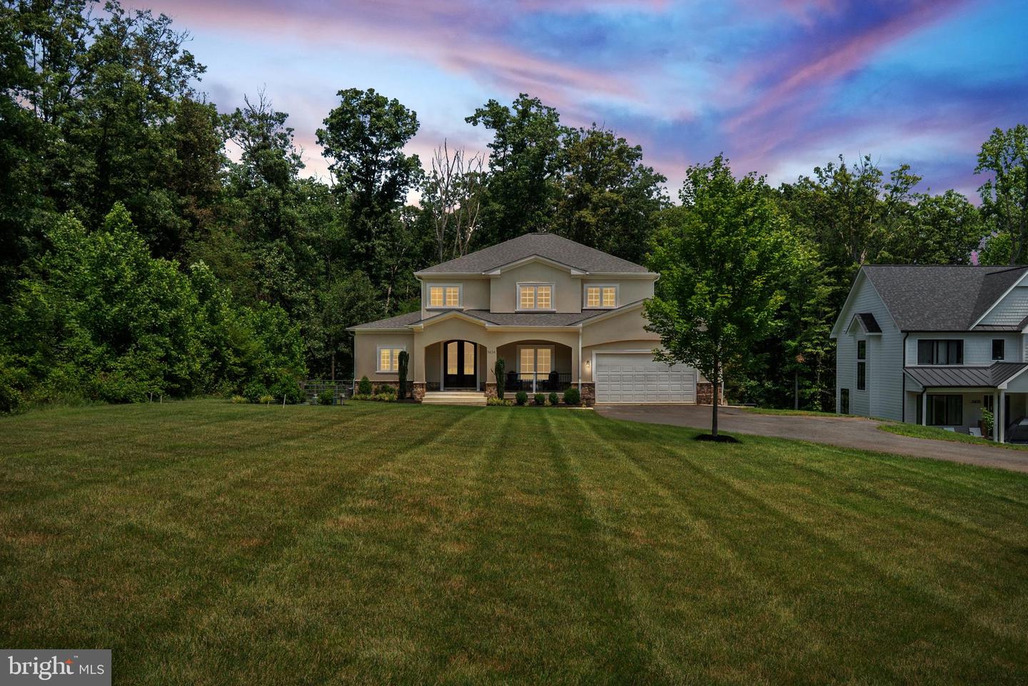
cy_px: 343
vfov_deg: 43.6
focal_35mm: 30
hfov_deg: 61.9
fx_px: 857
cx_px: 514
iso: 400
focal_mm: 20
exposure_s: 1/1600
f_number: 8
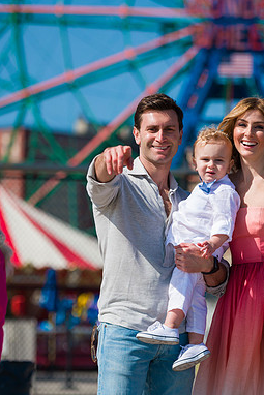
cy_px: 198
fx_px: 1868
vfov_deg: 12.1
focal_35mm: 170
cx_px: 207
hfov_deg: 8.1
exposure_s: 1/6400
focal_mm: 112
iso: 200
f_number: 3.2
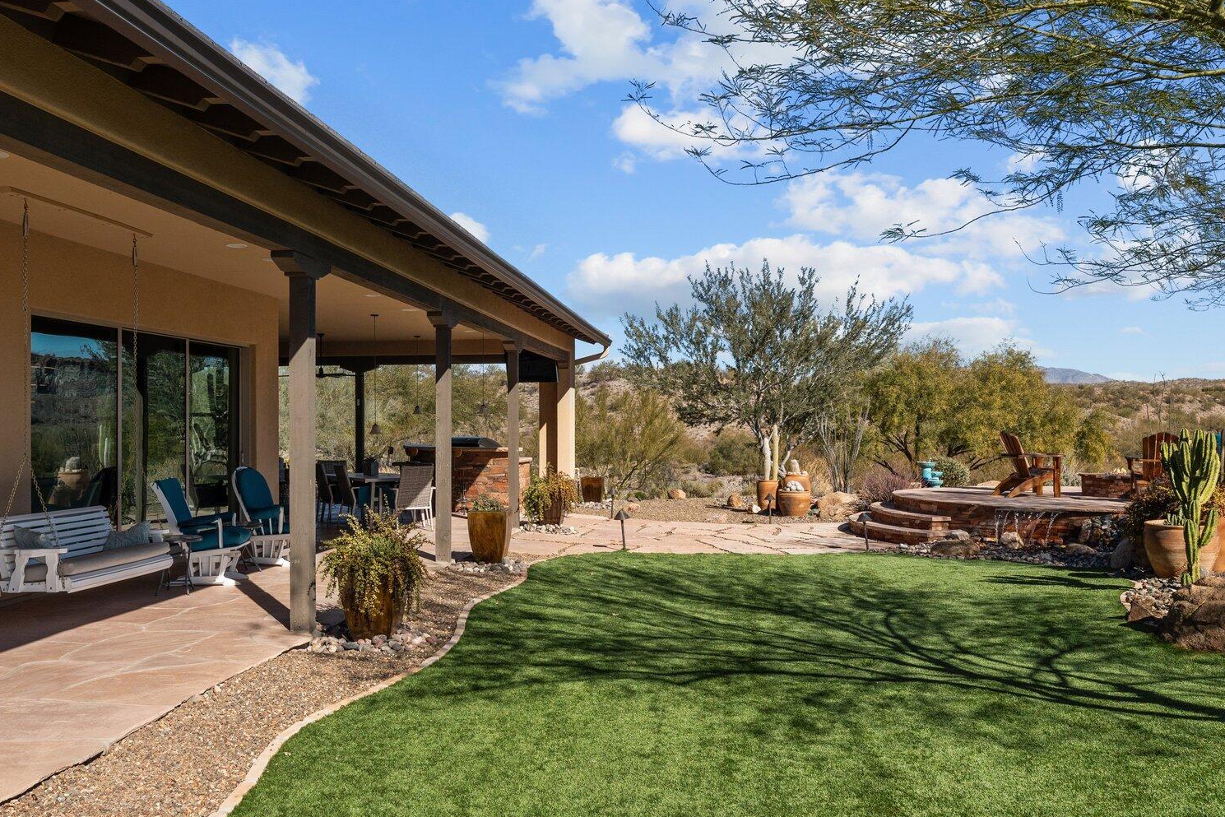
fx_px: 1123
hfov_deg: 57.1
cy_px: 412
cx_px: 545
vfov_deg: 40.0
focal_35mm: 33
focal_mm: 24
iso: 400
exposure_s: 1/5000
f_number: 8
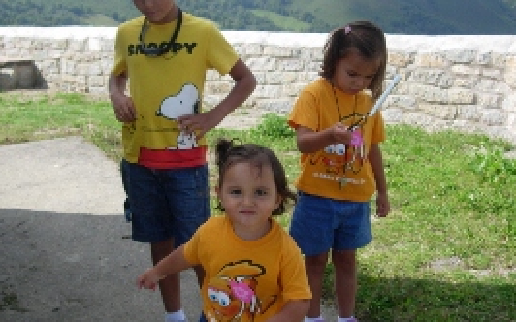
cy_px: 170
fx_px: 745
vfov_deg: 24.4
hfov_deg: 38.1
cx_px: 213
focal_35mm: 53
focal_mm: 7.8
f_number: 2.8
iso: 64
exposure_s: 1/966
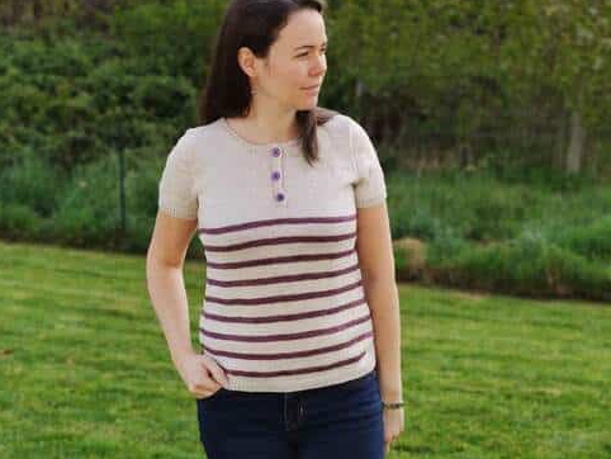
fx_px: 901
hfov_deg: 37.3
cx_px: 232
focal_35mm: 51
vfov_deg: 28.5
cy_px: 179
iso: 100
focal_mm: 8.16
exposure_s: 1/429
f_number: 2
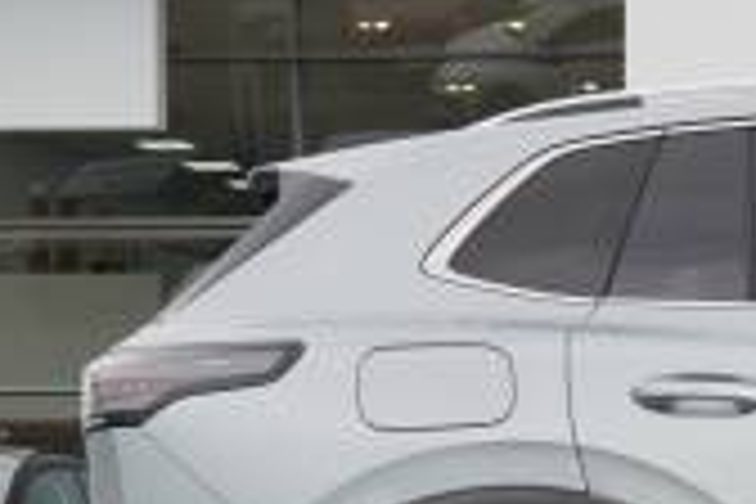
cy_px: 441
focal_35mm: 160
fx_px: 3360
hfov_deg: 12.0
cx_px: 1274
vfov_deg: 8.6
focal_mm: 28
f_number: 5.6
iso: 100
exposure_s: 1/90
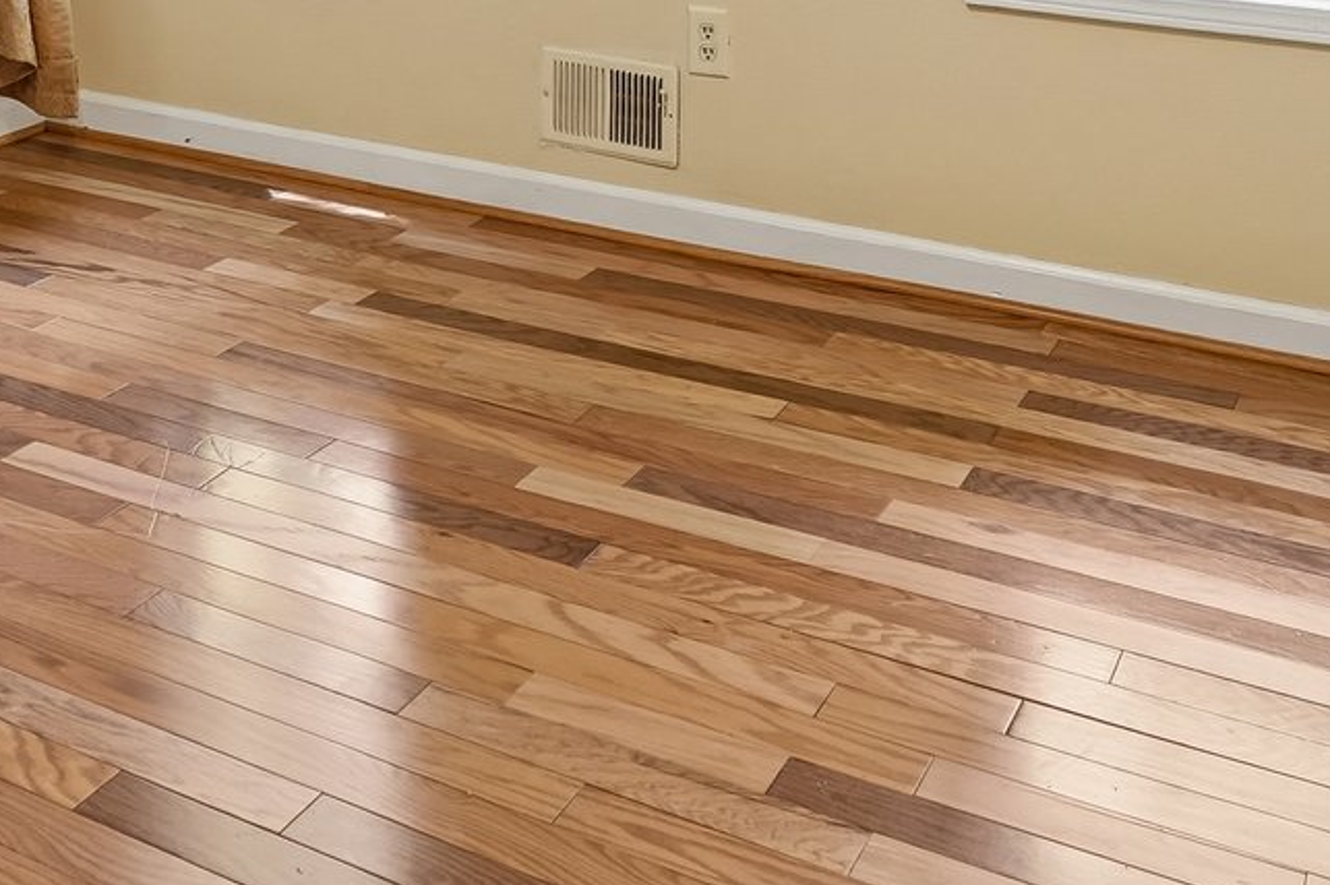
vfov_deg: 22.3
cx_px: 366
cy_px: -408
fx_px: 1883
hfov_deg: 38.1
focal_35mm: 51
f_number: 8
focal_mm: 16
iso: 800
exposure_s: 1/10
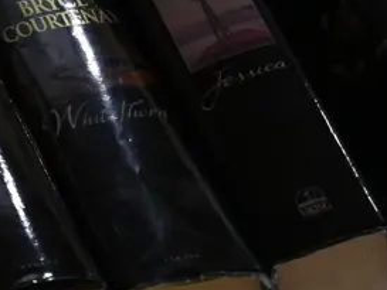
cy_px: 384
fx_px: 2349
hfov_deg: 9.4
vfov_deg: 7.0
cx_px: 316
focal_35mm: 210
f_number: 5.6
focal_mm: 28
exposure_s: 1/60
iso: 1000
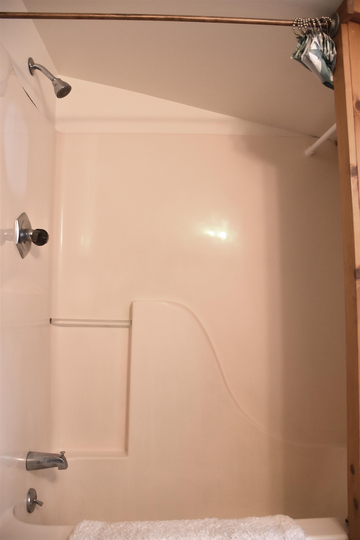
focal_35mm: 27
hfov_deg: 47.9
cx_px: 180
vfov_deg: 67.4
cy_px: 270
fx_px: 405
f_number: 4
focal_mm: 18
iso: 1100
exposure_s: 1/60
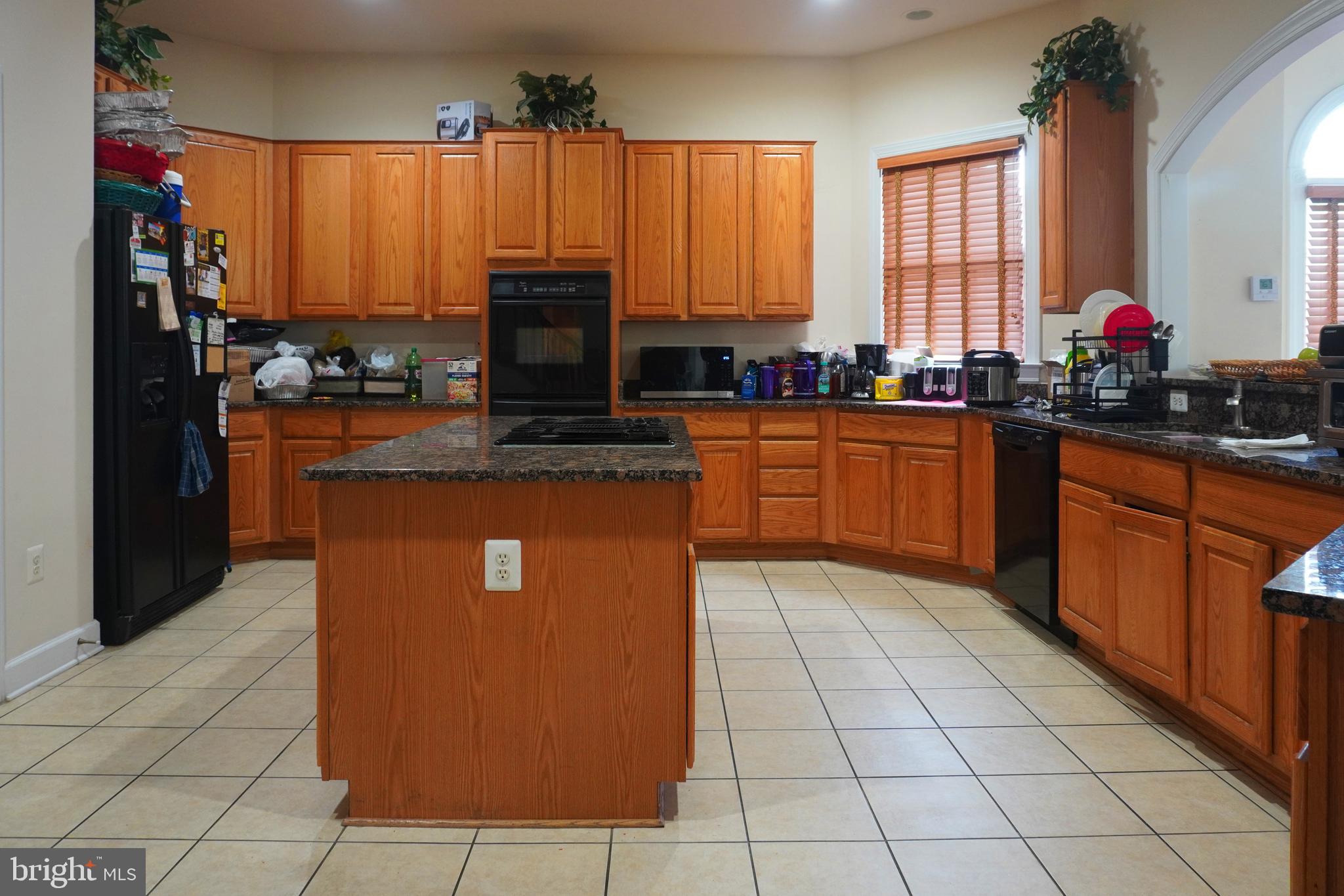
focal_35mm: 24
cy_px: 448
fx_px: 896
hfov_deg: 73.7
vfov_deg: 53.1
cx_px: 672
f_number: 7.1
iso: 800
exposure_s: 1/6
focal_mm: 16
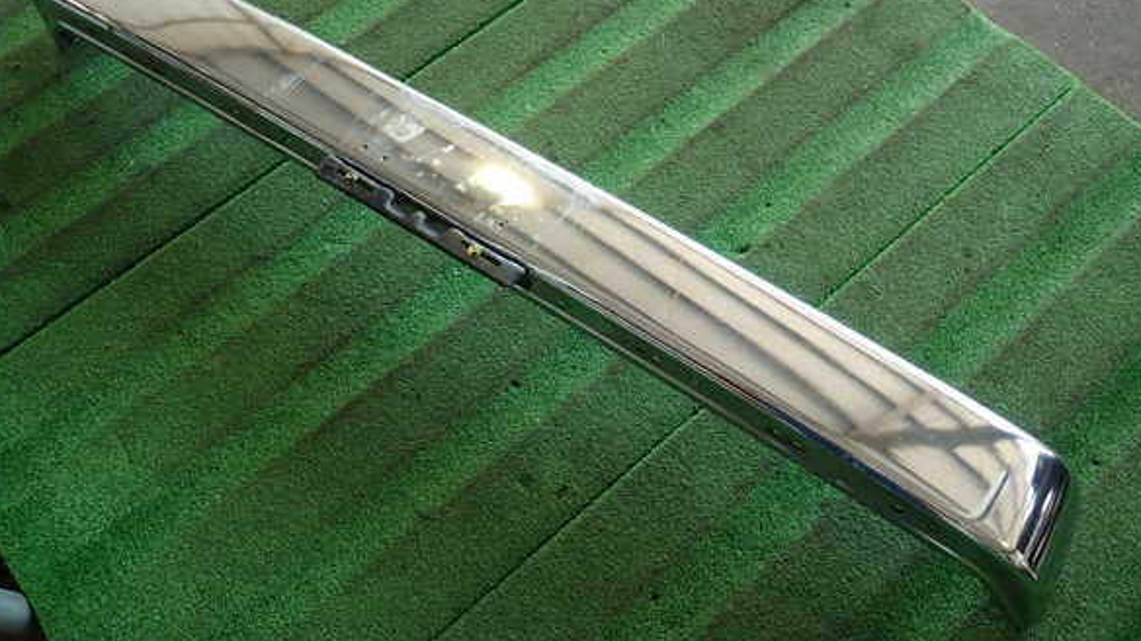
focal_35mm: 28
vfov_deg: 41.5
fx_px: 847
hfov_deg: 67.9
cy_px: 317
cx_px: 563
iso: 125
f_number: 2
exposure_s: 1/60
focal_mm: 4.5
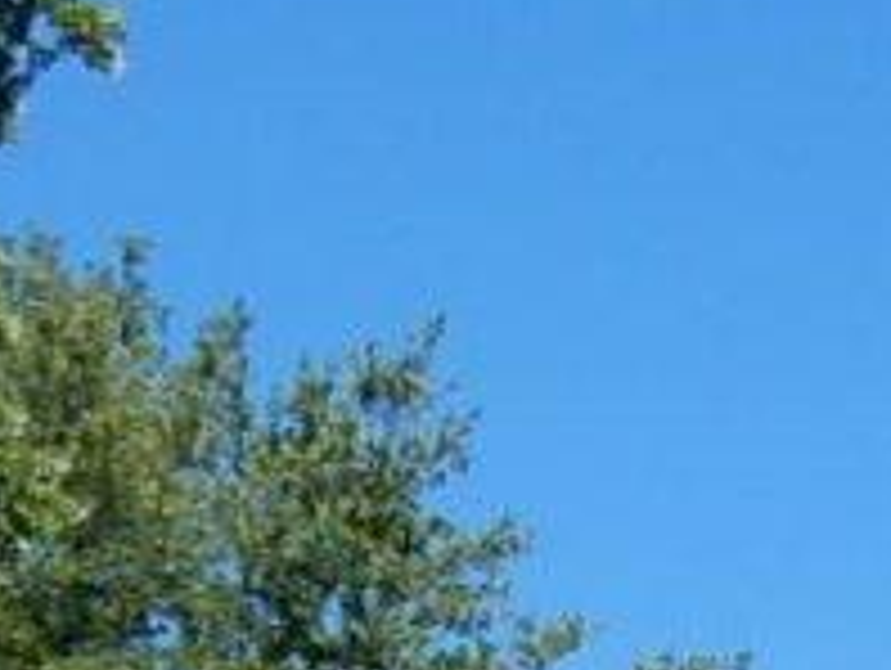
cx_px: 1134
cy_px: 1925
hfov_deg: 8.9
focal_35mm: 218
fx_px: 5618
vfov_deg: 6.3
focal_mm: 5.4
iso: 125
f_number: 4
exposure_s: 1/1250
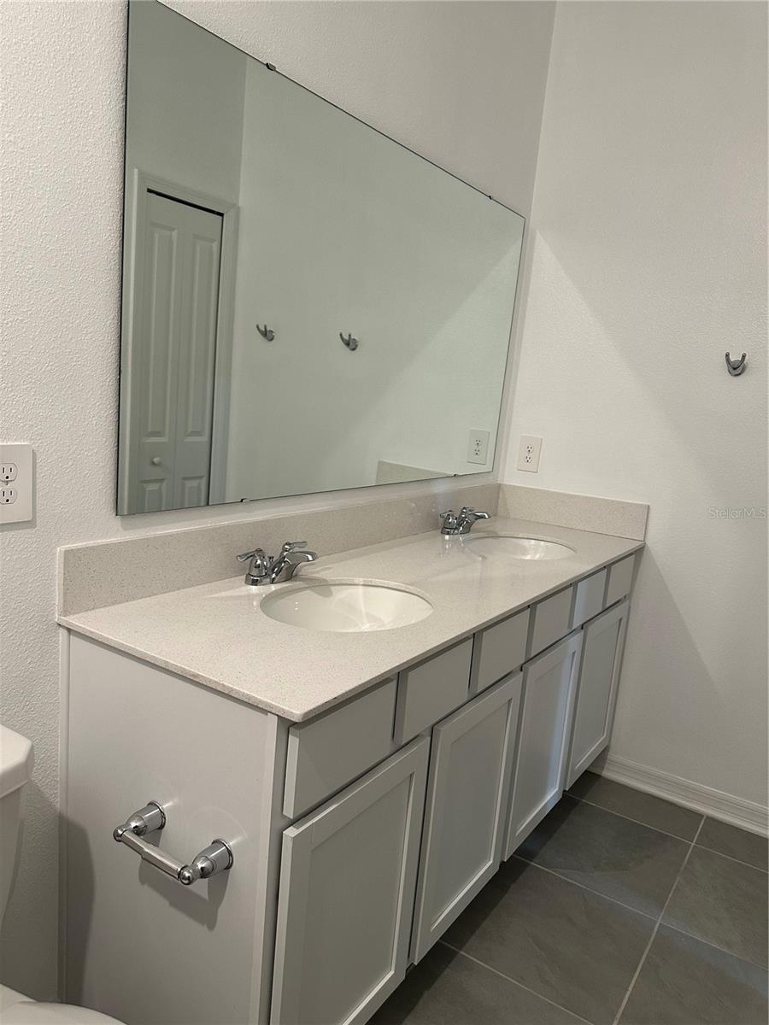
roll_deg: -5.7
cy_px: 512
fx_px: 711
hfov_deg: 56.8
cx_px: 384
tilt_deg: -10.6
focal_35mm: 24
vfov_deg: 71.6
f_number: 1.78
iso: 200
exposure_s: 1/60
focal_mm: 6.86
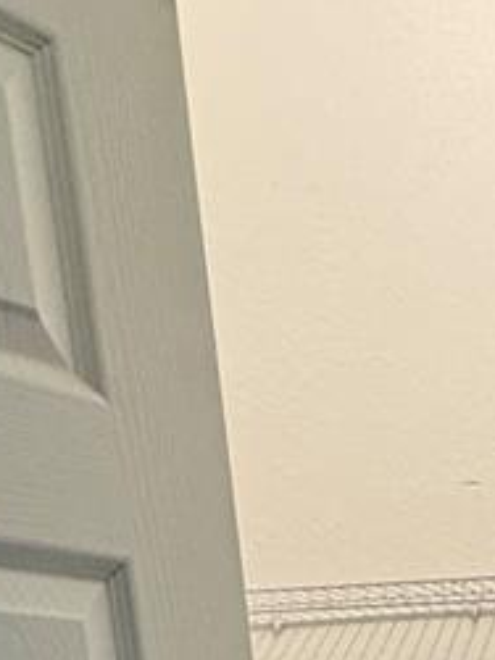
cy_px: 1149
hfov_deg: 19.7
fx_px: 1279
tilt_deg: -13.3
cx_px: 687
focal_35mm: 67
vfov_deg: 21.0
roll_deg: +2.4
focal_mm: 2.22
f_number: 2.2
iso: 250
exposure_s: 1/120
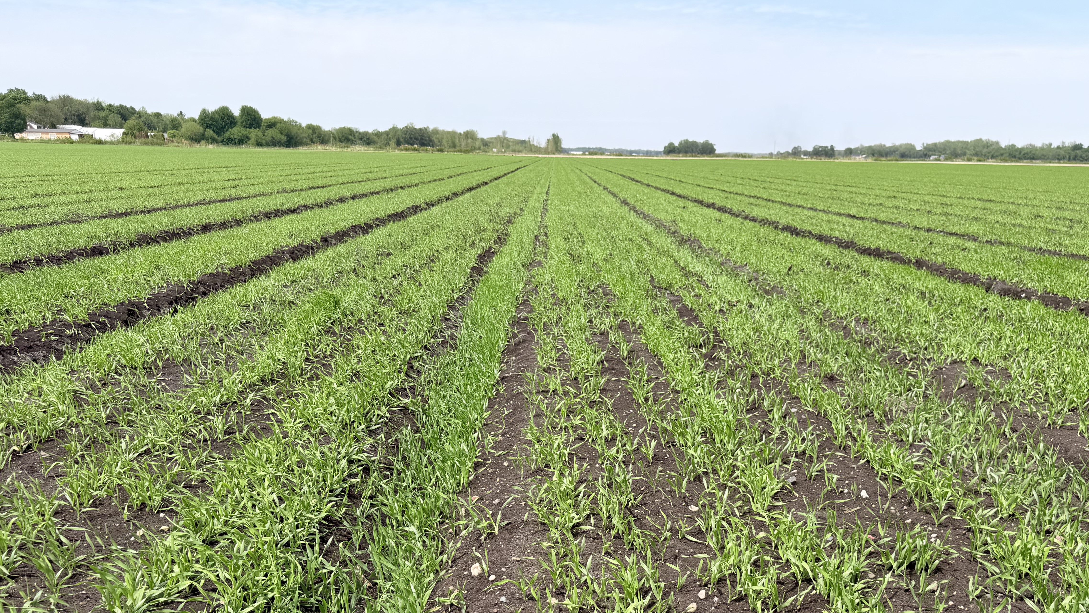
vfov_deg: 34.6
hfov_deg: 59.3
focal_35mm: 33
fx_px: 953
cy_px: 485
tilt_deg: -17.7
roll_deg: -0.3
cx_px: 617
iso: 80
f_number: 1.78
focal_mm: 6.76
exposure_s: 1/3425
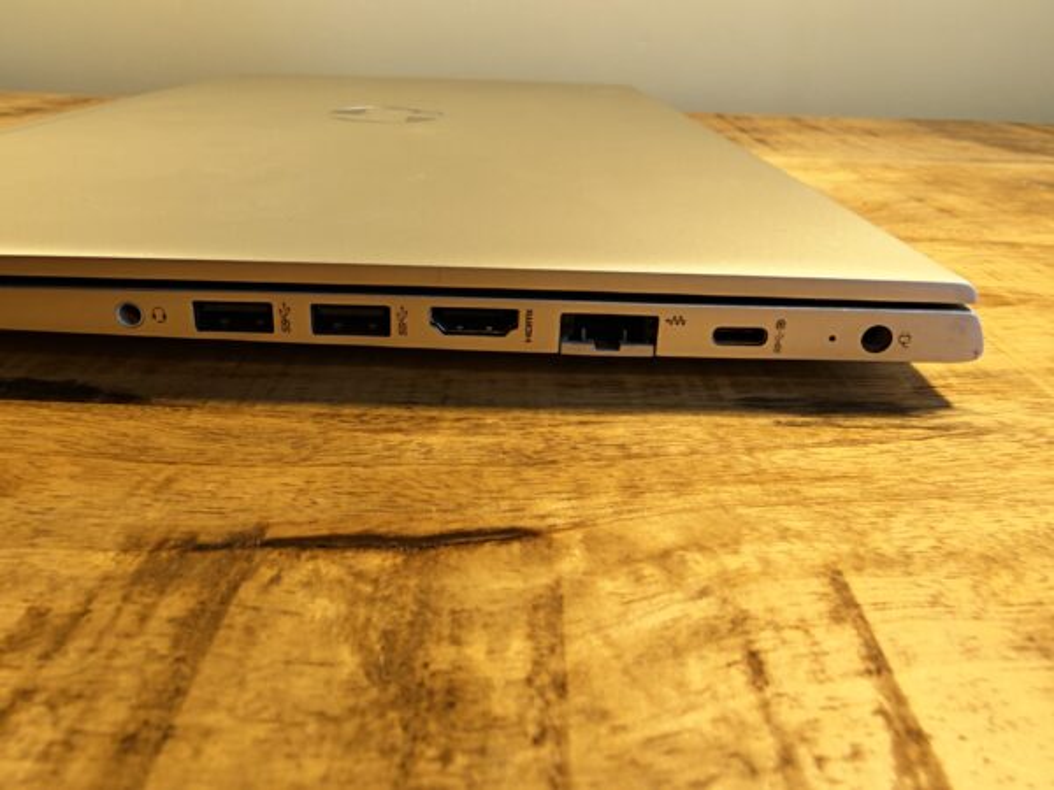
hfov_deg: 73.9
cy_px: 395
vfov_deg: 58.9
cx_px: 527
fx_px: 700
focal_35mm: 23
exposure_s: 1/50
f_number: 2
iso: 200
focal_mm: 1.82
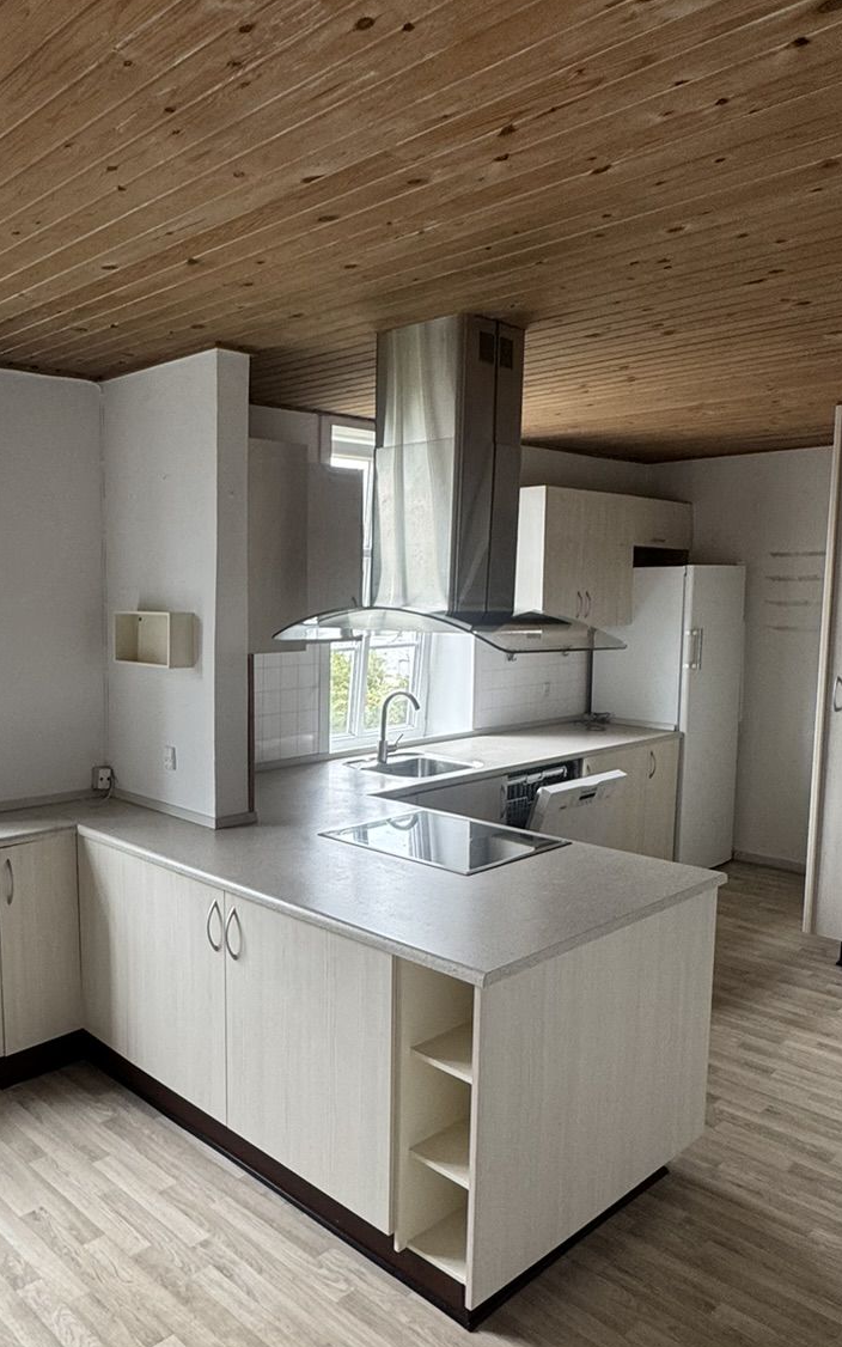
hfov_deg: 44.9
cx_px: 243
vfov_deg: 68.3
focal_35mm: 27
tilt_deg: -6.3
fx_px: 991
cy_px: 712
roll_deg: +0.5
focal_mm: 2.22
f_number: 2.2
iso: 160
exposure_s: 1/99
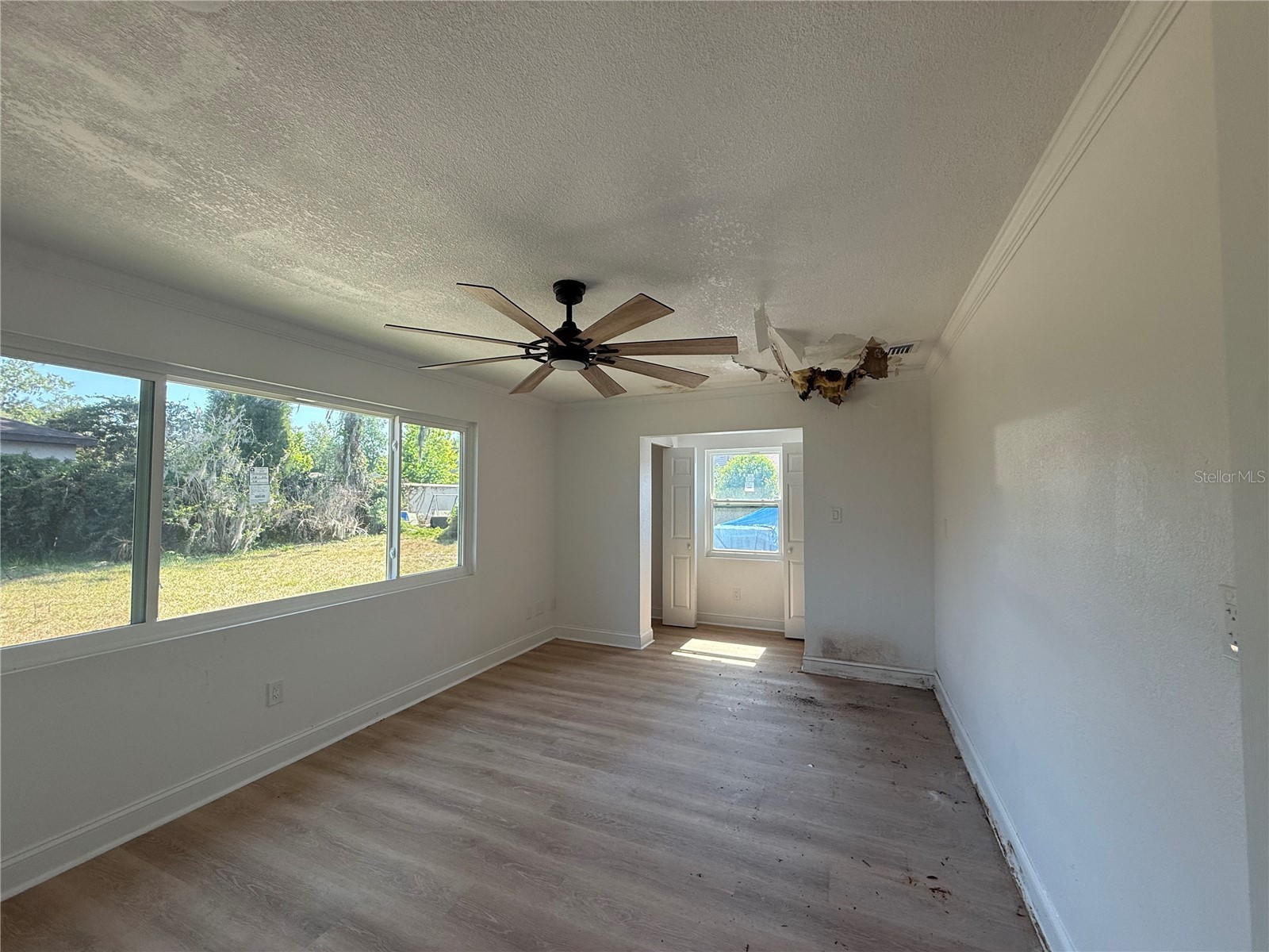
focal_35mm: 14
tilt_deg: +2.4
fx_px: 513
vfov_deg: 85.7
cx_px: 634
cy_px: 476
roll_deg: -0.3
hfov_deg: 102.1
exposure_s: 1/145
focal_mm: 2.22
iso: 64
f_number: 2.2
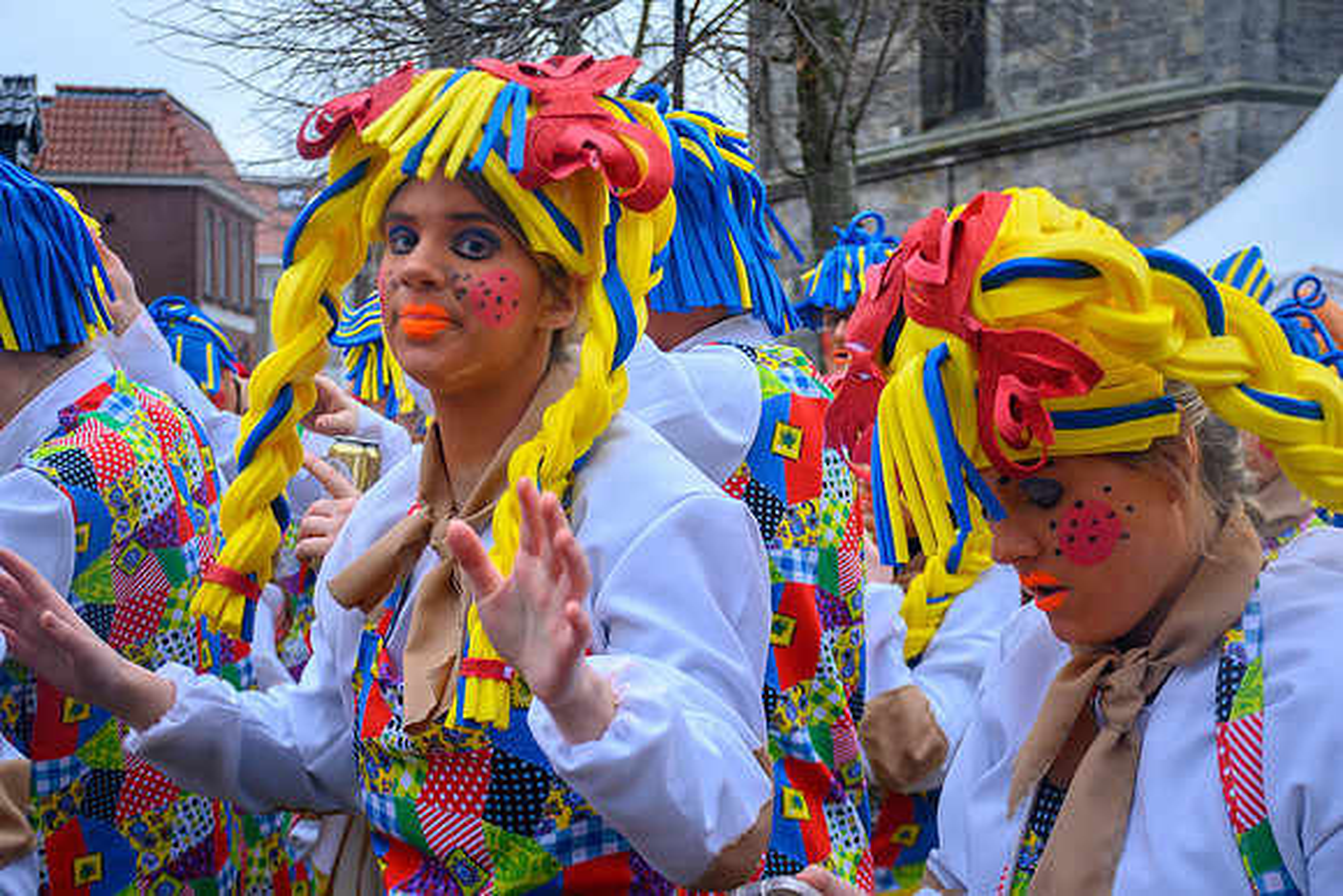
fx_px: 2127
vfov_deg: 23.8
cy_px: 448
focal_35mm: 57
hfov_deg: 35.0
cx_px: 672
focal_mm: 38
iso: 400
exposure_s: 1/250
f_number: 5
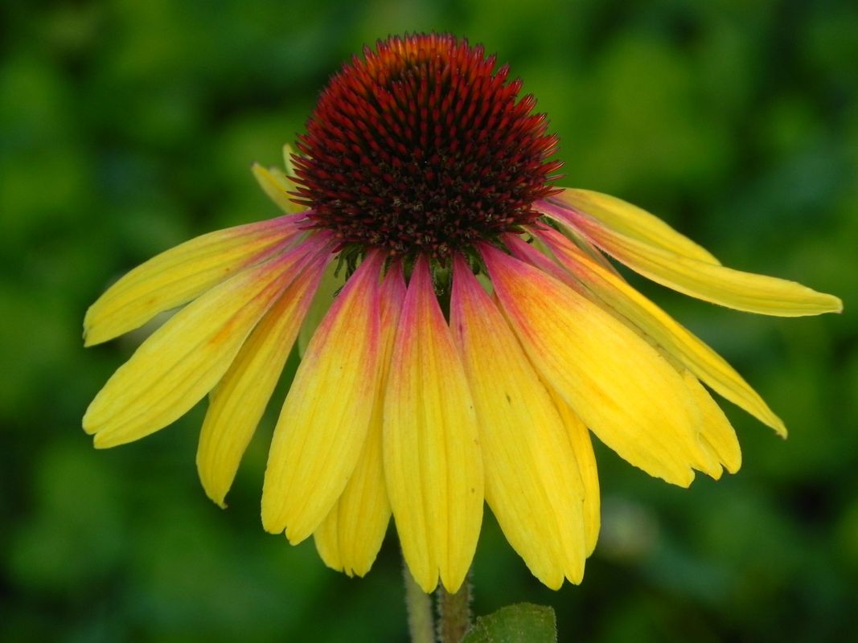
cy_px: 322
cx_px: 429
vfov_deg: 3.5
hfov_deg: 4.7
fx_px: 10533
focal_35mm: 425
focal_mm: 75.7
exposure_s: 1/125
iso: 160
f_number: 5
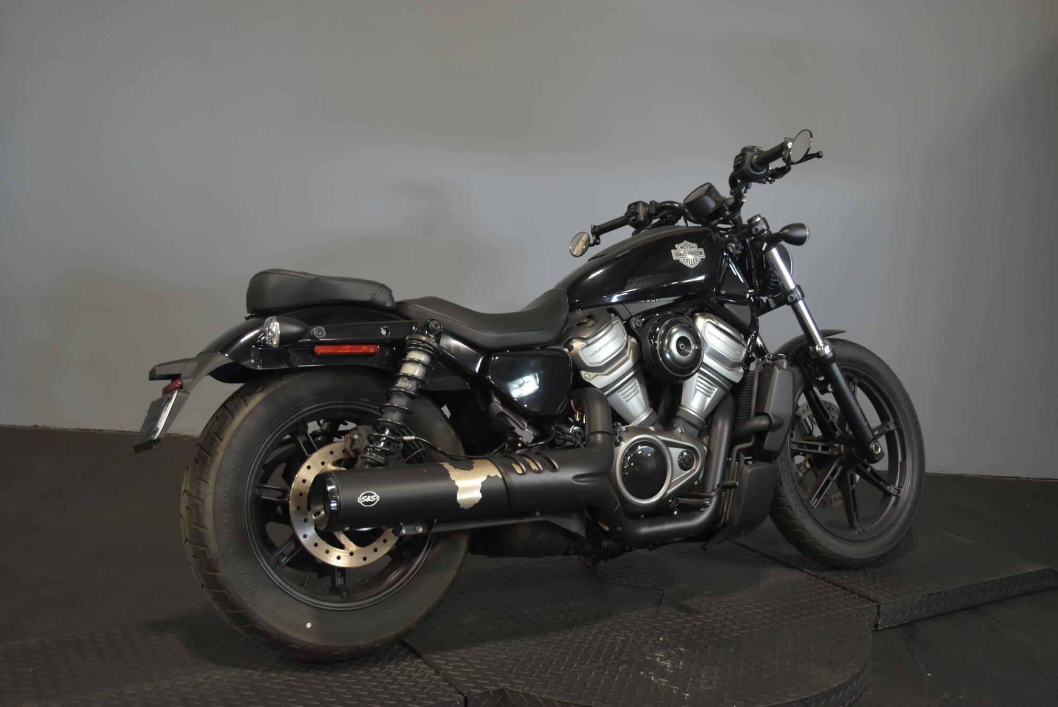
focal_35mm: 36
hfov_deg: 53.1
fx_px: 1058
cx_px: 529
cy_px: 354
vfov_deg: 36.9
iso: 900
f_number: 4
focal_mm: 24
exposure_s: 1/30
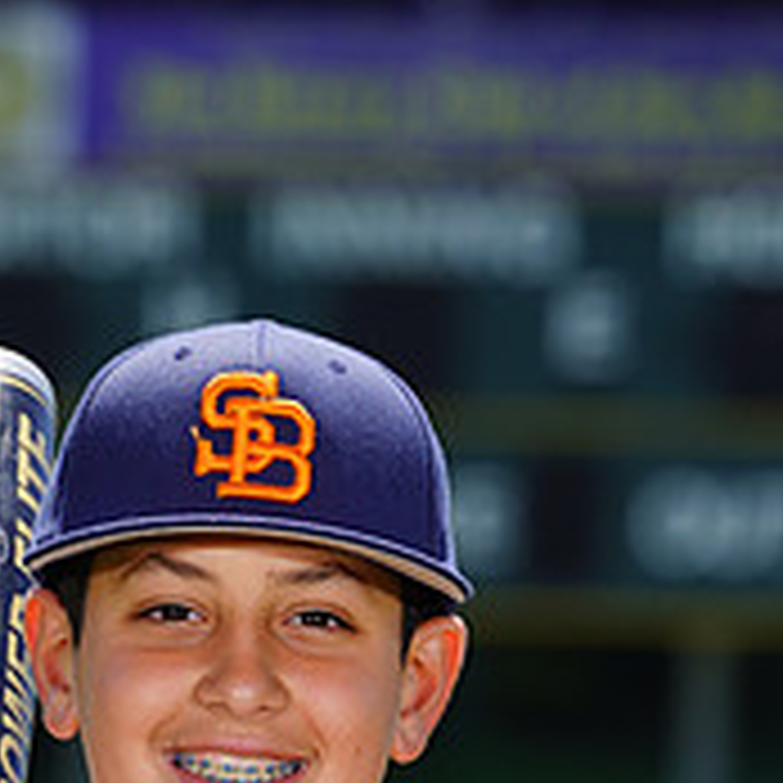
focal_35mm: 708
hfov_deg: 2.5
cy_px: 1044
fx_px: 18119
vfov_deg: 2.5
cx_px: 218
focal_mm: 250
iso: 100
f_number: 8
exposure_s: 1/250
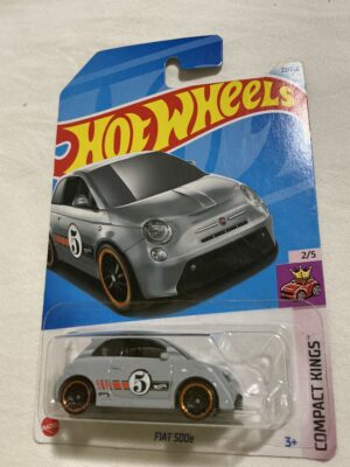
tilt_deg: -68.2
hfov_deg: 48.2
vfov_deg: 61.7
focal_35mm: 29
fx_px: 391
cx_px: 175
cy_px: 234
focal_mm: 3
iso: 320
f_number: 1.8
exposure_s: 1/30
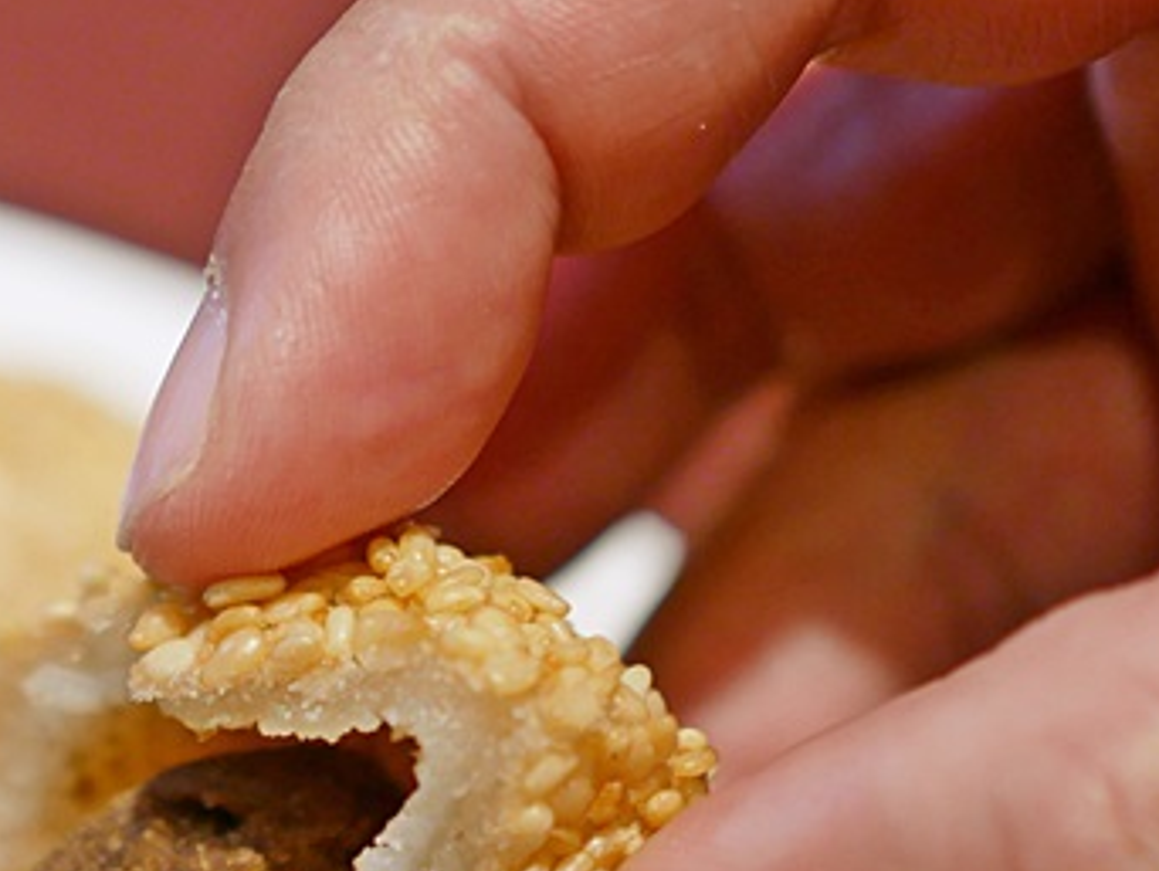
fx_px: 4892
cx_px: 24
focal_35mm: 146
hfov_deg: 13.3
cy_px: 1096
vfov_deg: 10.0
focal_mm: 25
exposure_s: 1/250
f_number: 1.8
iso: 200
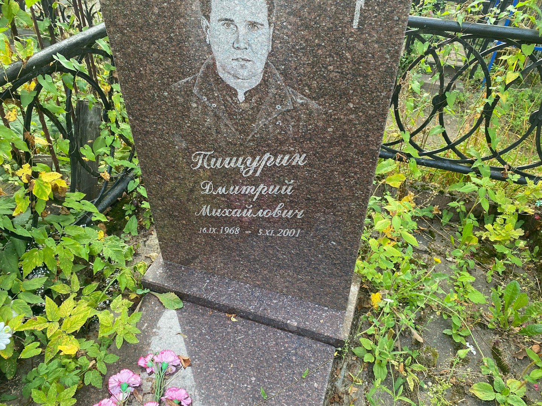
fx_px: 407
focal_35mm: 26
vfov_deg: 53.1
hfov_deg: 67.3
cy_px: 203
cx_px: 271
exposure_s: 1/121
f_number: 1.8
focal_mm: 4.25
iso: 100
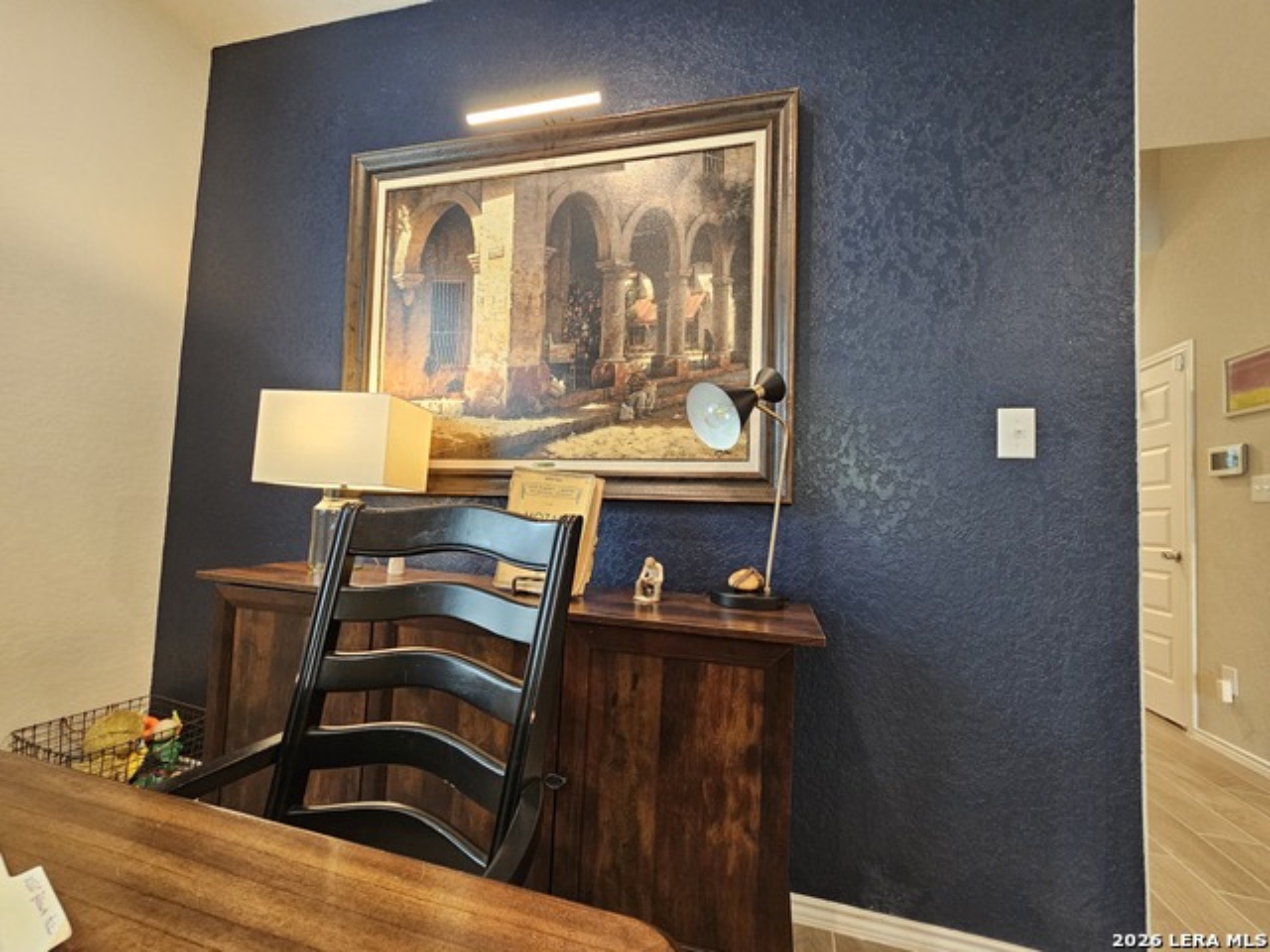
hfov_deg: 106.2
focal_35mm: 13
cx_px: 635
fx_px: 477
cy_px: 476
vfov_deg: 89.9
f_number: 2.2
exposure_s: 1/30
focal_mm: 2.2
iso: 320
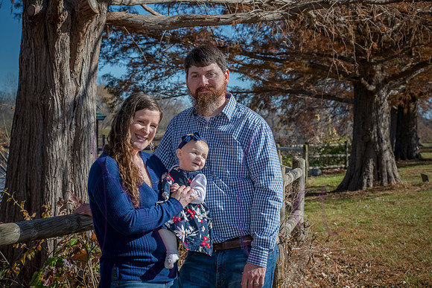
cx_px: 216
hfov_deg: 25.4
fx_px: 960
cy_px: 144
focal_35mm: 80
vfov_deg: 17.1
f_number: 11
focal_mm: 80
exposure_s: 1/500
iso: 400
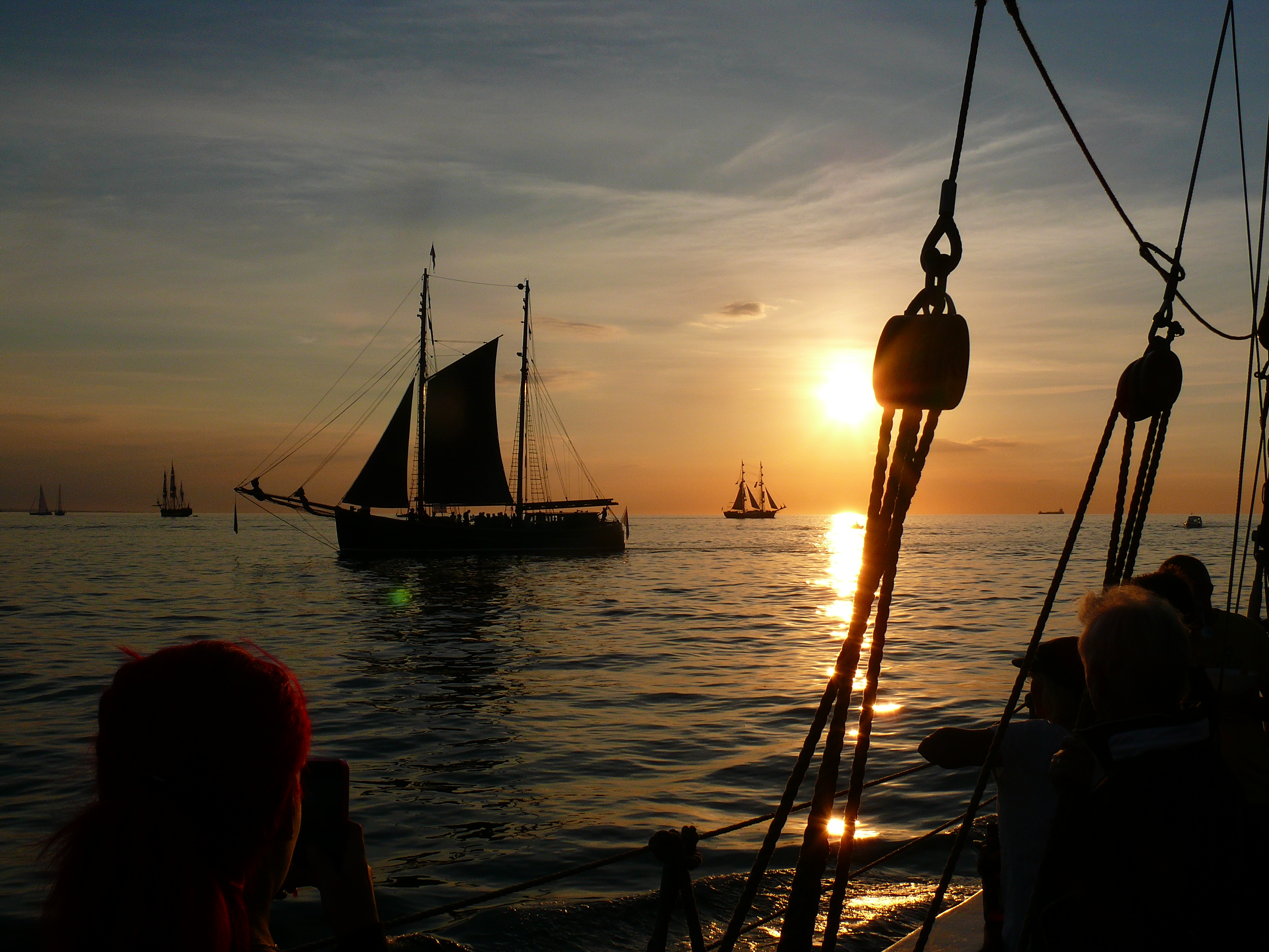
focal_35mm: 35
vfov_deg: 40.7
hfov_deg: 52.6
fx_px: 1283
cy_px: 476
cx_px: 634
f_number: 8
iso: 100
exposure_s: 1/800
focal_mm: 7.4
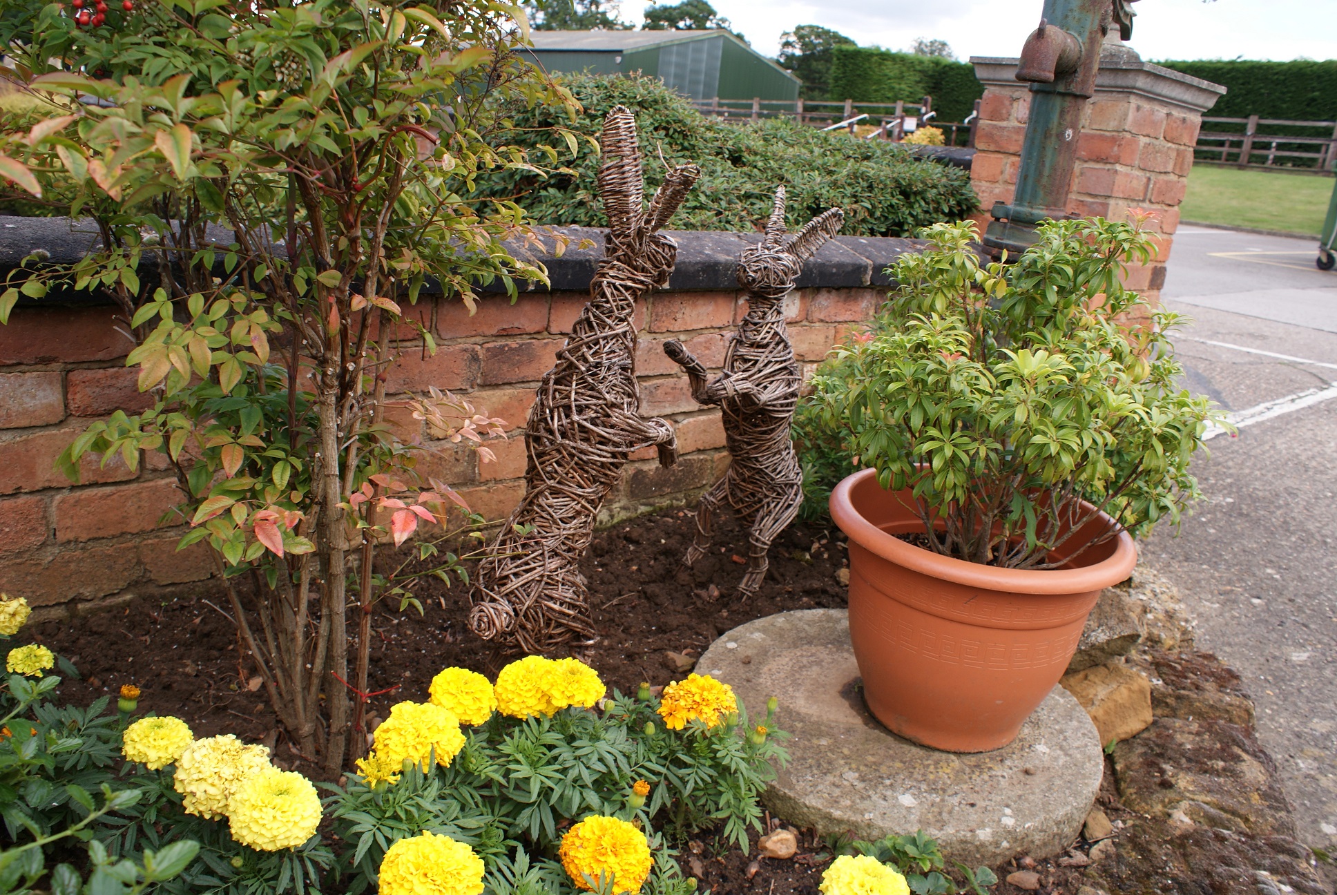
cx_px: 668
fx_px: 1004
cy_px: 448
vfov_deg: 48.0
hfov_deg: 67.3
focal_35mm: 27
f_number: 5.6
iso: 100
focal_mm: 18
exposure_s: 1/100
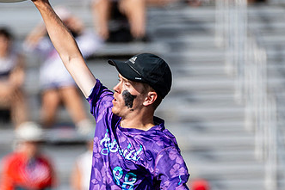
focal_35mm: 1050
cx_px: 76
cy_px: 309
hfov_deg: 2.0
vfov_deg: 1.3
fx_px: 8316
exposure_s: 1/2500
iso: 100
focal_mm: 300
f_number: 3.2
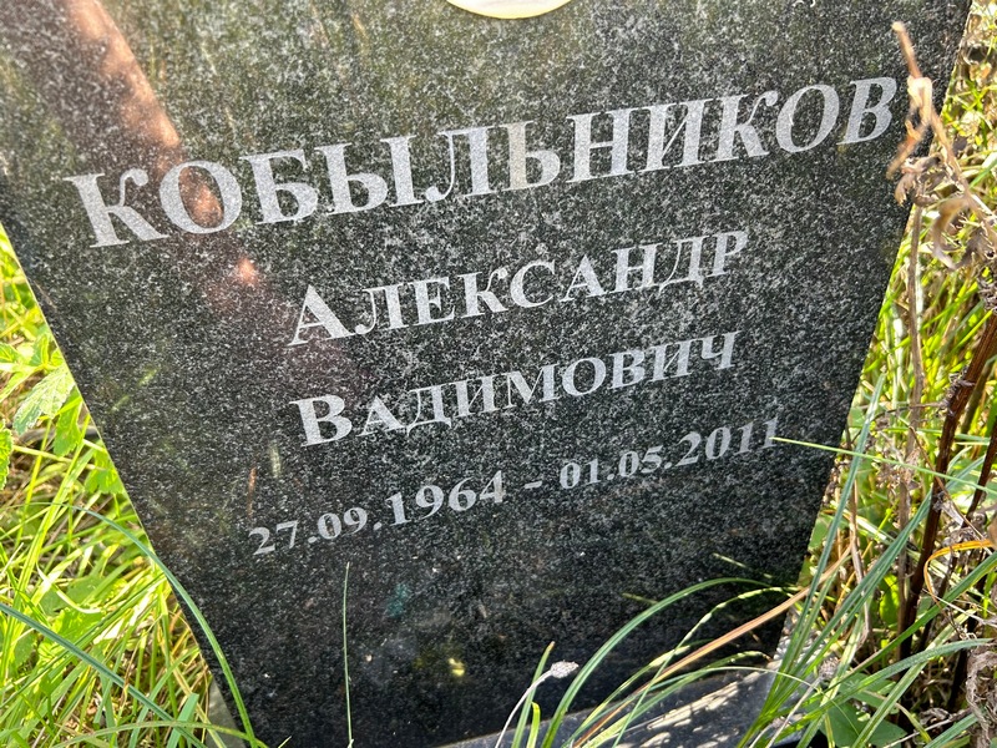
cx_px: 498
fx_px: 749
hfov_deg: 67.3
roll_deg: -2.2
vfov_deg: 53.1
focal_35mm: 26
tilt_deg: -38.3
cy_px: 374
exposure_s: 1/121
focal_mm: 5.7
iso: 50
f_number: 1.5
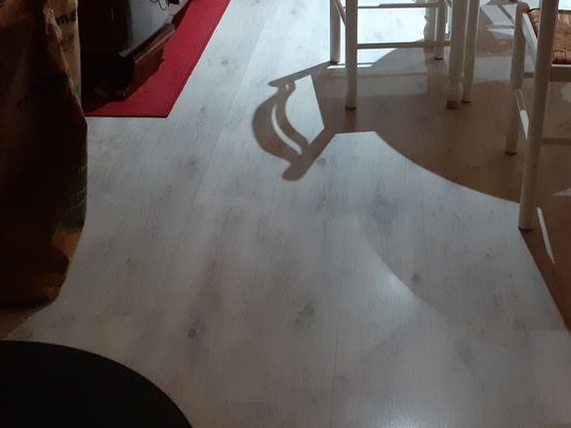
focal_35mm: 50
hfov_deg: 37.0
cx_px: 447
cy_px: 59
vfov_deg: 28.2
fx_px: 825
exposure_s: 1/25
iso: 320
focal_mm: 3.6
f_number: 1.9
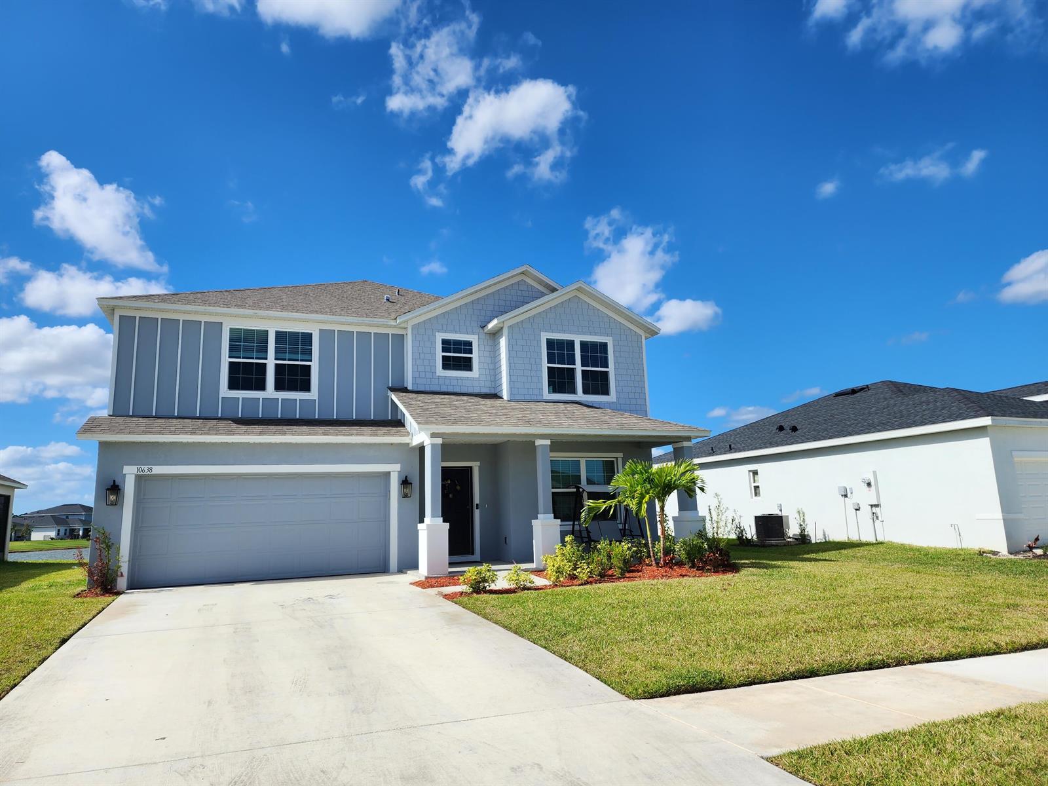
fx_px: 696
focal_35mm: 23
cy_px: 393
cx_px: 524
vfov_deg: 58.9
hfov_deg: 73.9
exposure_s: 1/1663
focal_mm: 6.4
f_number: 1.8
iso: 12
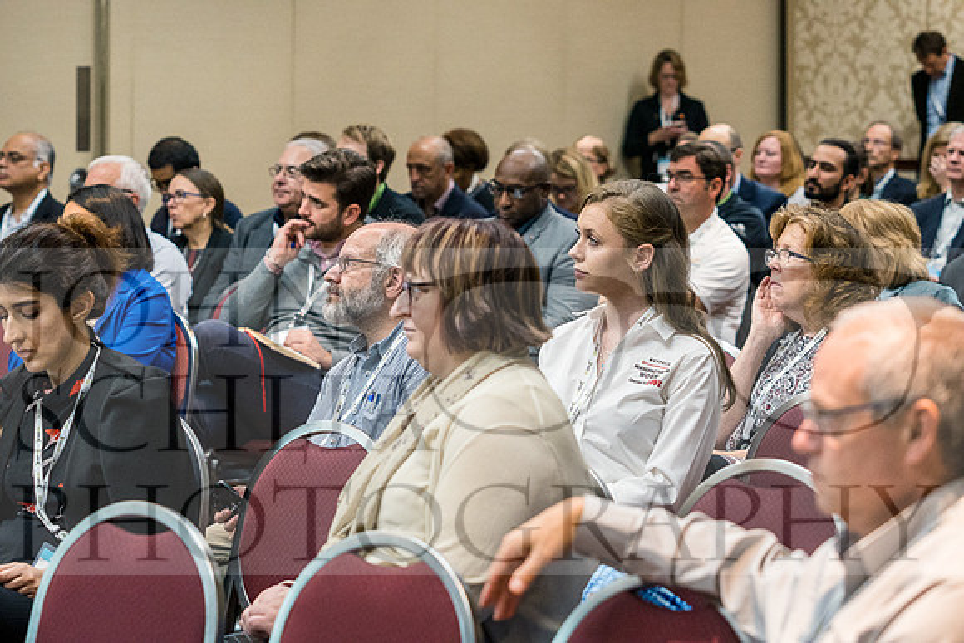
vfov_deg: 13.0
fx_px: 2812
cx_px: 482
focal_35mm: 105
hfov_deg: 19.5
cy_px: 322
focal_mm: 70
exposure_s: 1/125
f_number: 3.5
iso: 3200
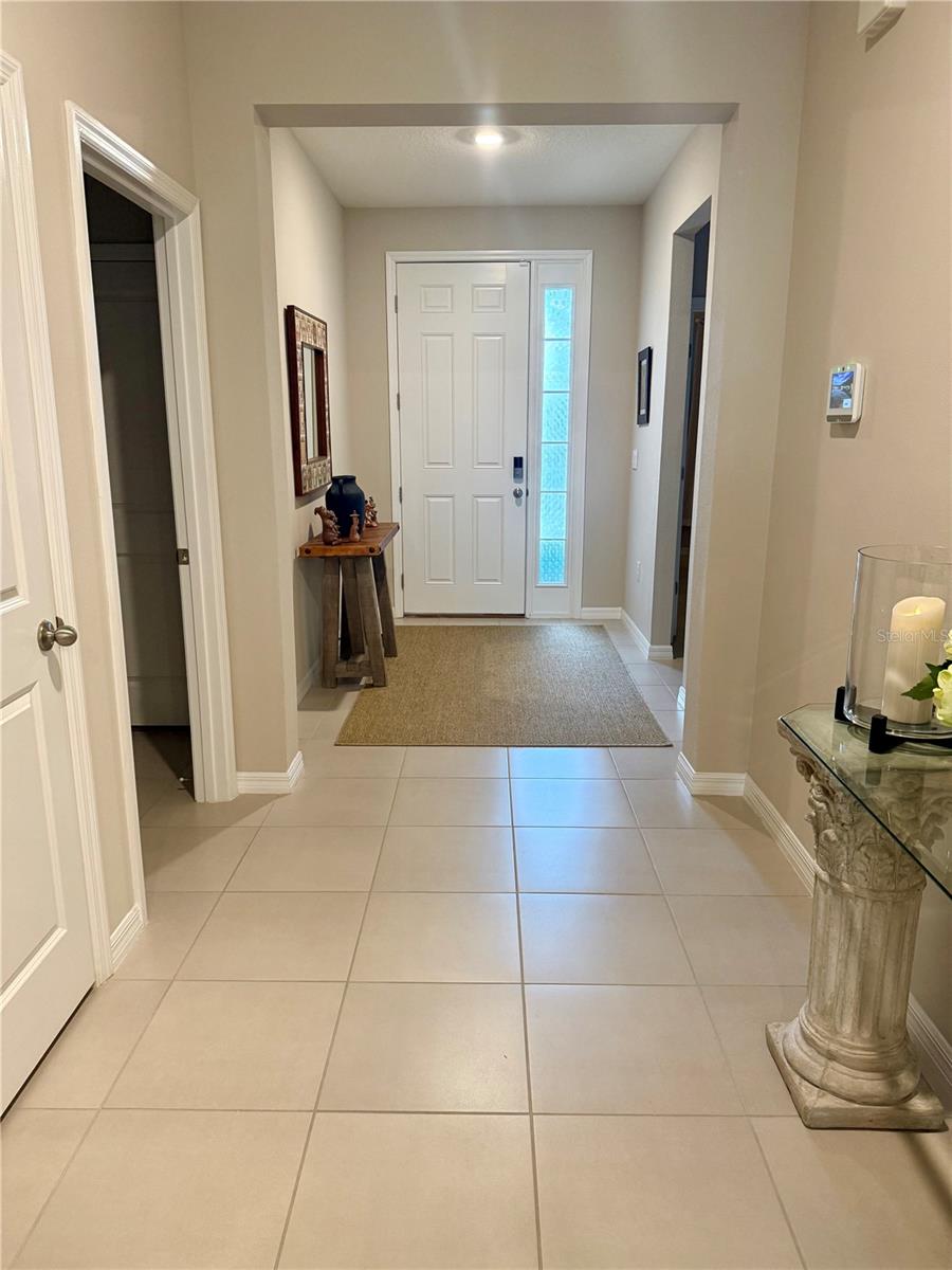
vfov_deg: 71.6
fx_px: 880
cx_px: 476
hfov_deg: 56.8
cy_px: 635
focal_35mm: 24
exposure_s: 1/60
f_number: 1.78
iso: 250
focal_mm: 6.76
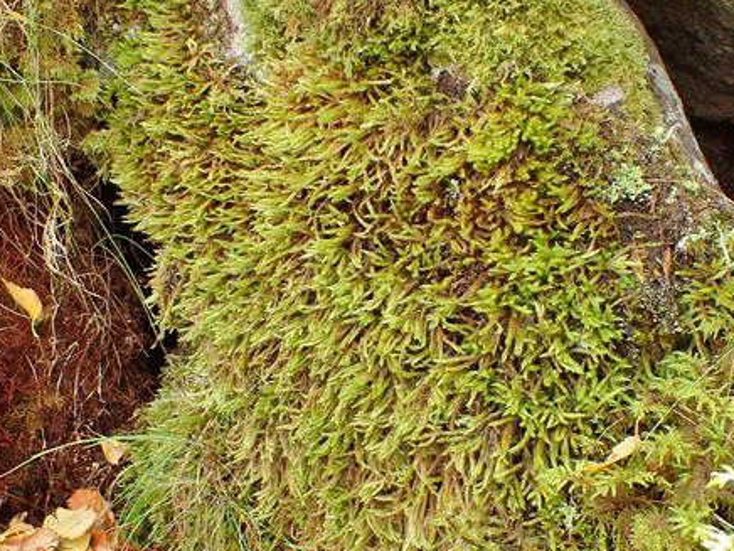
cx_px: 369
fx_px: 933
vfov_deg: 32.8
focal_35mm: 44
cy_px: 320
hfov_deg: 42.9
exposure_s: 1/125
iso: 200
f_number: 2.3
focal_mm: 5.5
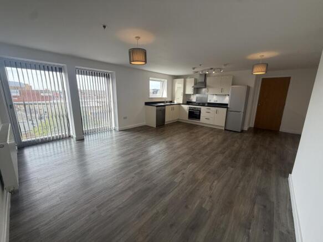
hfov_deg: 102.1
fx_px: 131
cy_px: 121
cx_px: 162
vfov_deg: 85.7
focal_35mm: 14
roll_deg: -0.6
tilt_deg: -12.5
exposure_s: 1/121
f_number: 2.2
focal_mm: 2.22
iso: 64
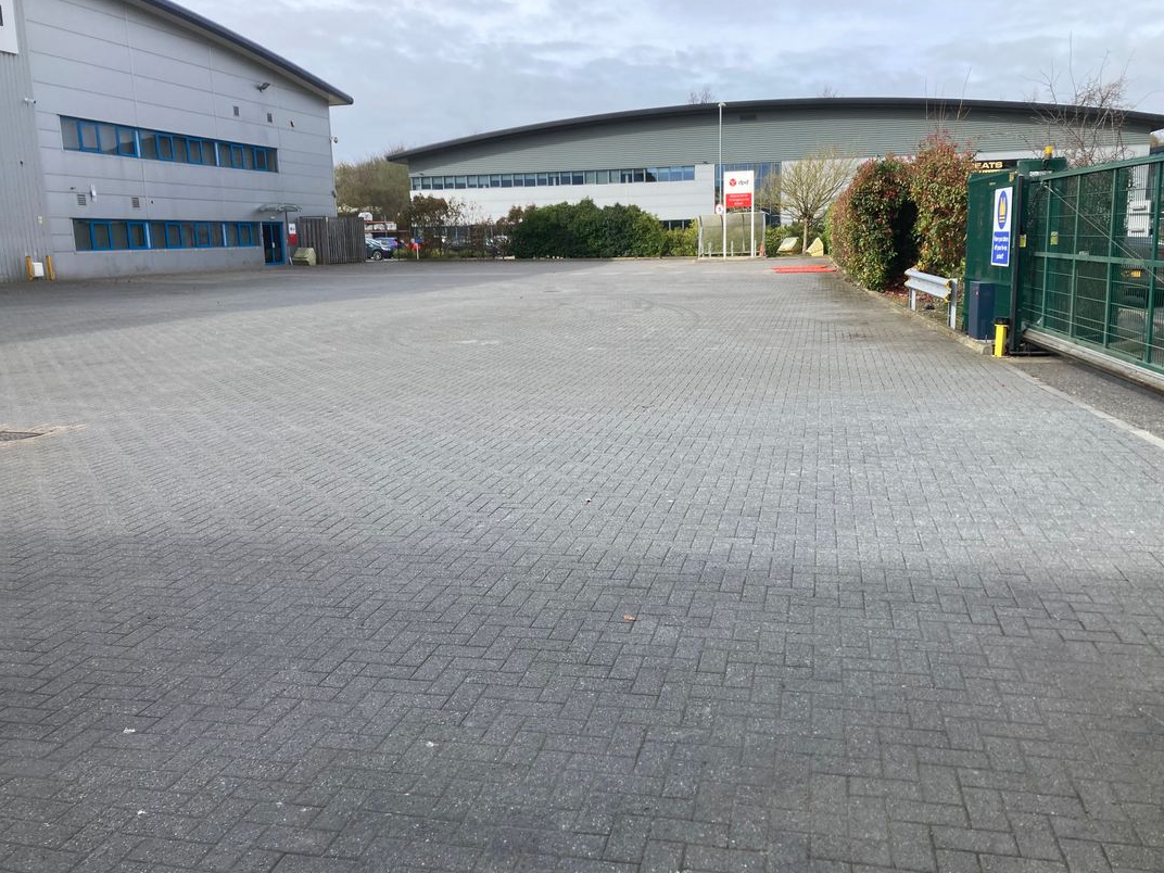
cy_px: 431
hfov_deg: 61.6
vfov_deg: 48.2
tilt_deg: -10.4
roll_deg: +1.8
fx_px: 975
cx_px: 602
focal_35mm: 29
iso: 20
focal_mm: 3.99
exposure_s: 1/1230
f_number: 1.8
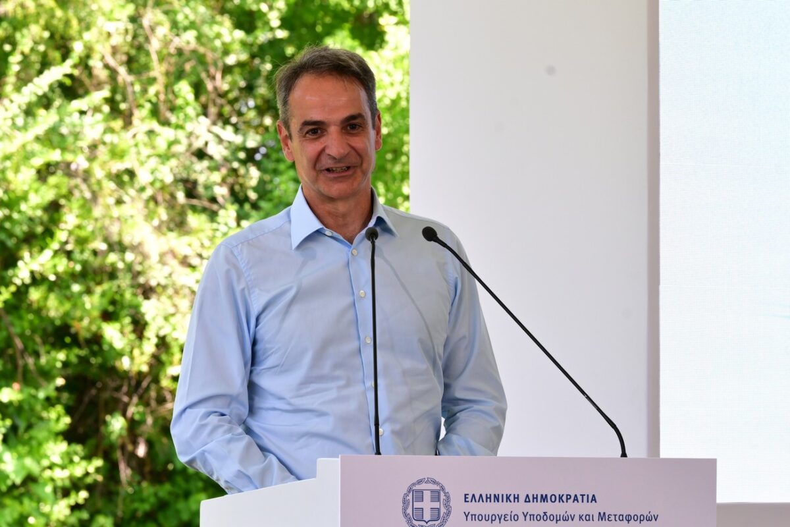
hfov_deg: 11.0
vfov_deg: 7.3
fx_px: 4103
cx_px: 395
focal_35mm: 187
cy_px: 264
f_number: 9
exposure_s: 1/125
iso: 800
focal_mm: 125
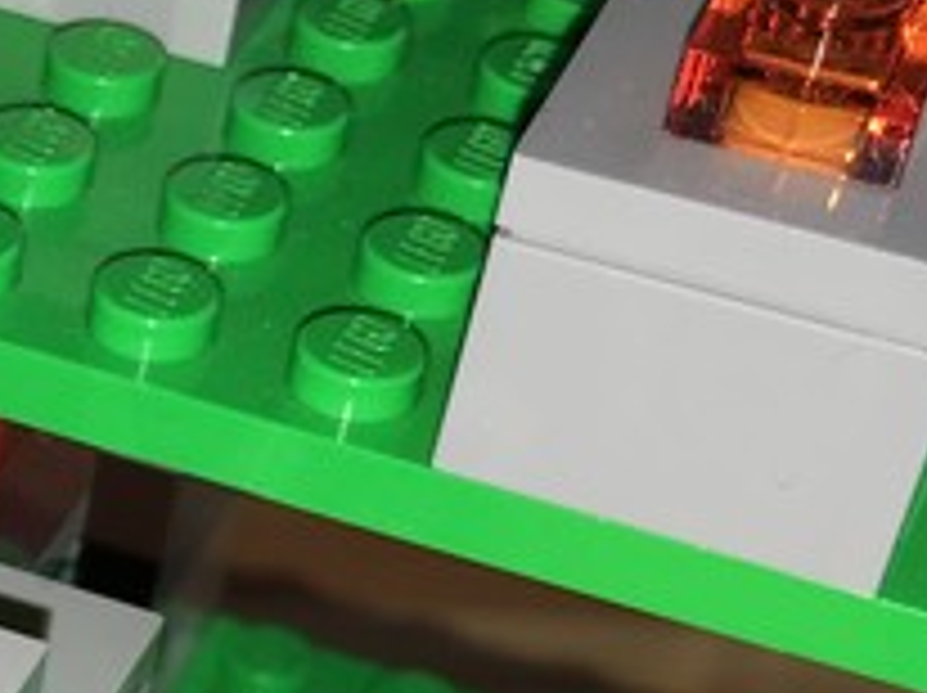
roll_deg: -2.8
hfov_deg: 14.3
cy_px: 947
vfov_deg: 11.3
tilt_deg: -44.1
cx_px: -544
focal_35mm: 127
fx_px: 3397
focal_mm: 4.15
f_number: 2.2
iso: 25
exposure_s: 1/124
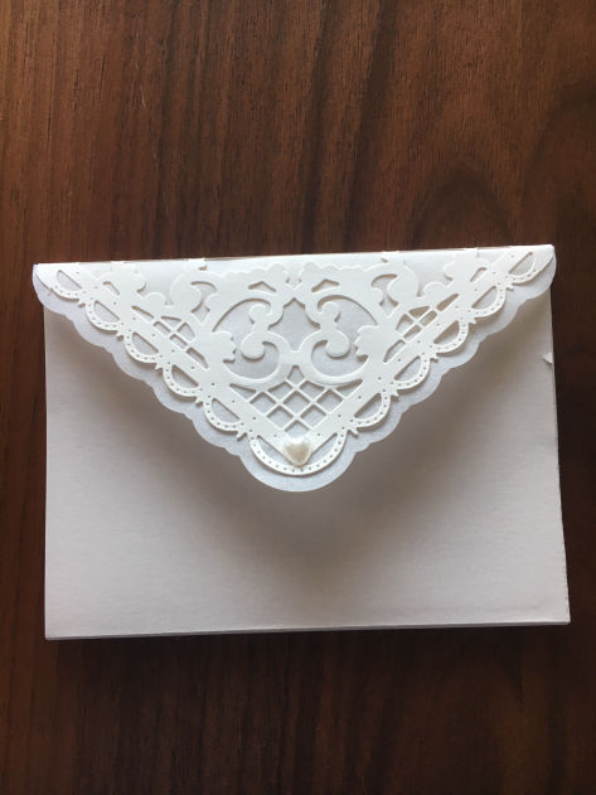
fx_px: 666
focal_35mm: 29
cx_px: 298
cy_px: 398
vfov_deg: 61.7
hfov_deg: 48.2
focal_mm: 4.15
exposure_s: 1/33
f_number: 2.2
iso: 50
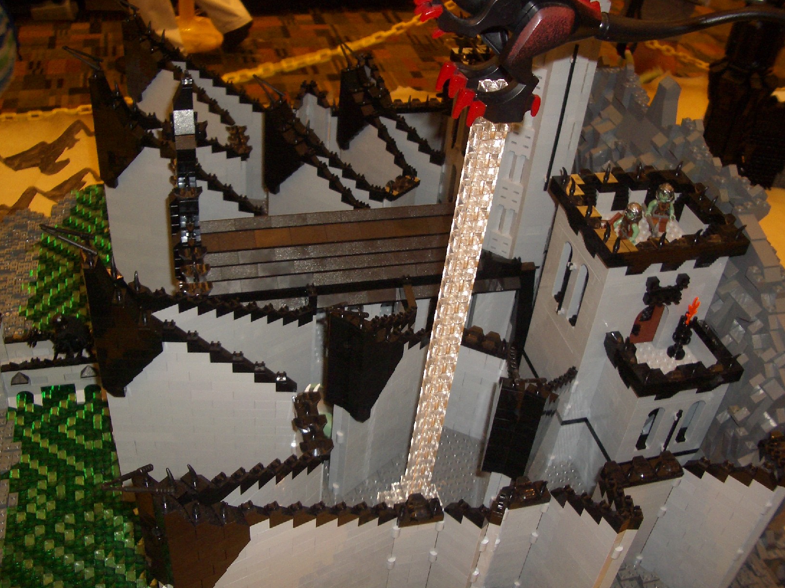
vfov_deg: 38.6
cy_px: 278
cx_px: 381
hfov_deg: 50.1
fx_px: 839
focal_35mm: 37
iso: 100
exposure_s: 1/60
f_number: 2.6
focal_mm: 5.8
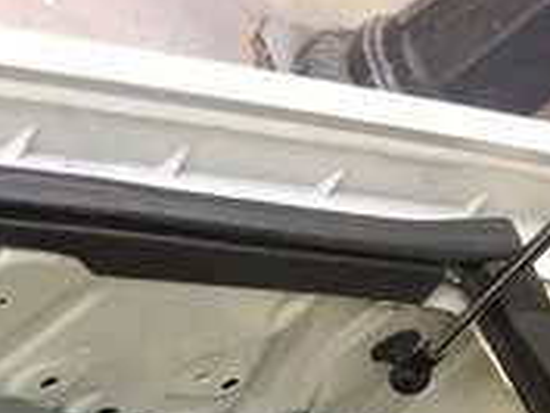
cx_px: -376
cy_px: 654
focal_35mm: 108
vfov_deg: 12.9
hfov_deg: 16.0
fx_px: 1717
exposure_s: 1/33
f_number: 2.2
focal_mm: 4.15
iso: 40
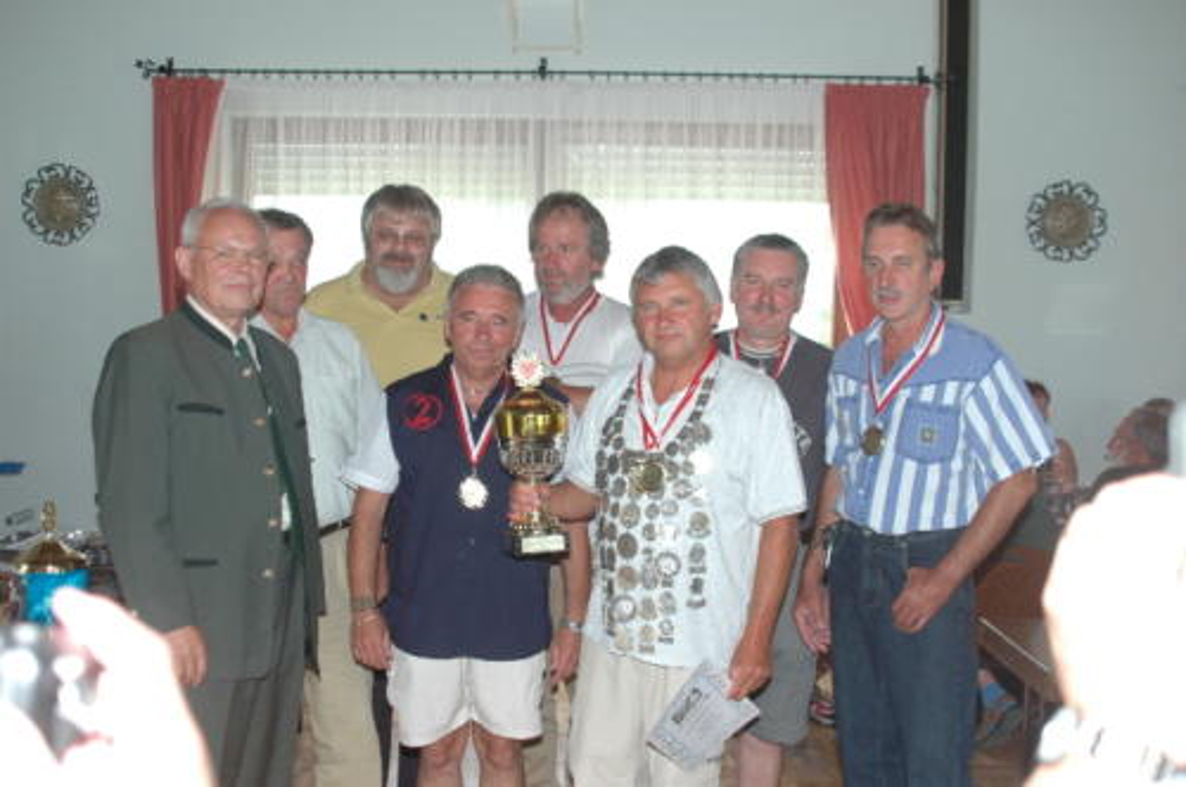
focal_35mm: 42
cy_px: 394
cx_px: 593
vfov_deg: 31.8
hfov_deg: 46.5
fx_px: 1382
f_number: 4
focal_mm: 28
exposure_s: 1/60
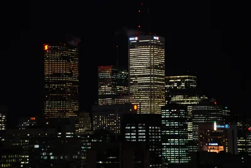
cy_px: 84
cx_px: 126
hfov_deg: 16.0
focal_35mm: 128
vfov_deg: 10.8
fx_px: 890
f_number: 5.6
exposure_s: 4
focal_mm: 85
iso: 100
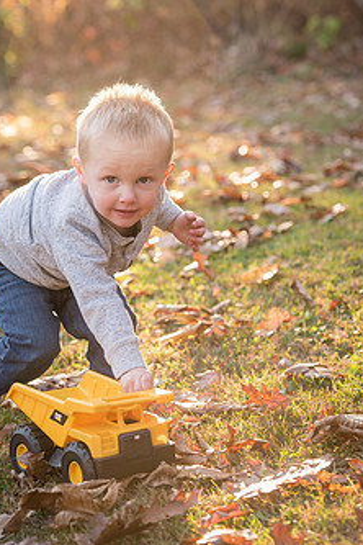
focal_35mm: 142
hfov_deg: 9.7
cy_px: 211
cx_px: 149
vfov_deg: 14.4
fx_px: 2148
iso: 500
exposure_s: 1/320
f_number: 5
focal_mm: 105
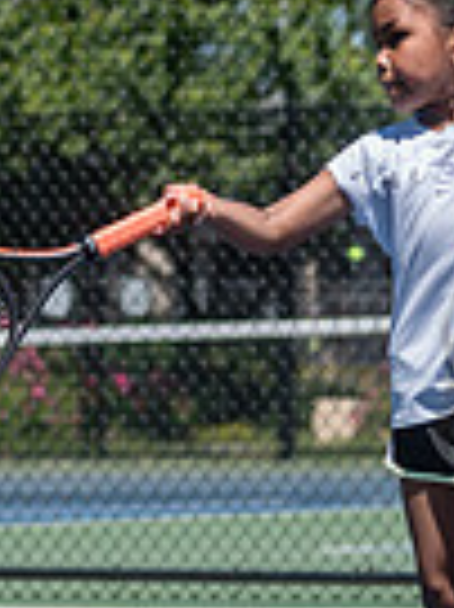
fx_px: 6901
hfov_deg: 3.8
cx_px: 434
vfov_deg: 5.0
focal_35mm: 394
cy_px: 359
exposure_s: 1/1600
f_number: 5
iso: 200
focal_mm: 92
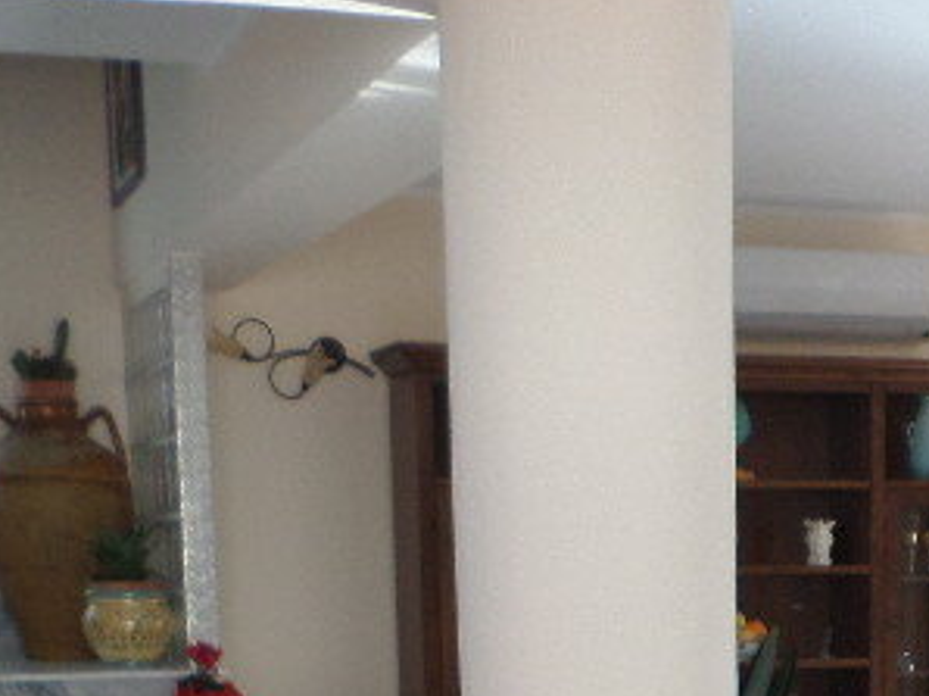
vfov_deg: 15.9
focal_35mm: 86
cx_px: 873
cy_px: 1011
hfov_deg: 22.1
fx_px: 2306
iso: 80
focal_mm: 4.5
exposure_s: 1/45
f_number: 2.5
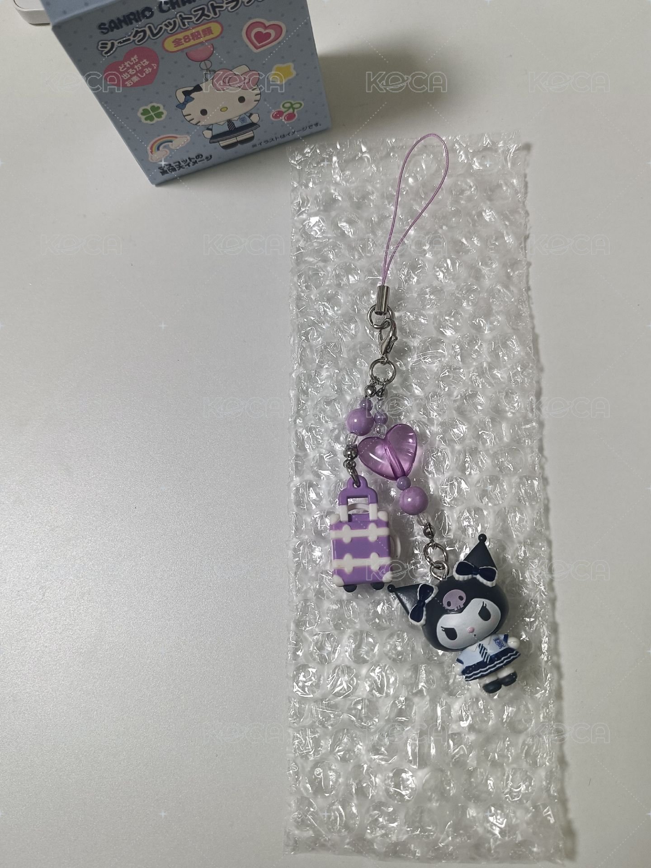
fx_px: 727
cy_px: 434
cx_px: 326
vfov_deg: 61.7
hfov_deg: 48.2
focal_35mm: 29
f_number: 1.7
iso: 468
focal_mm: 4.7
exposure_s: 1/60
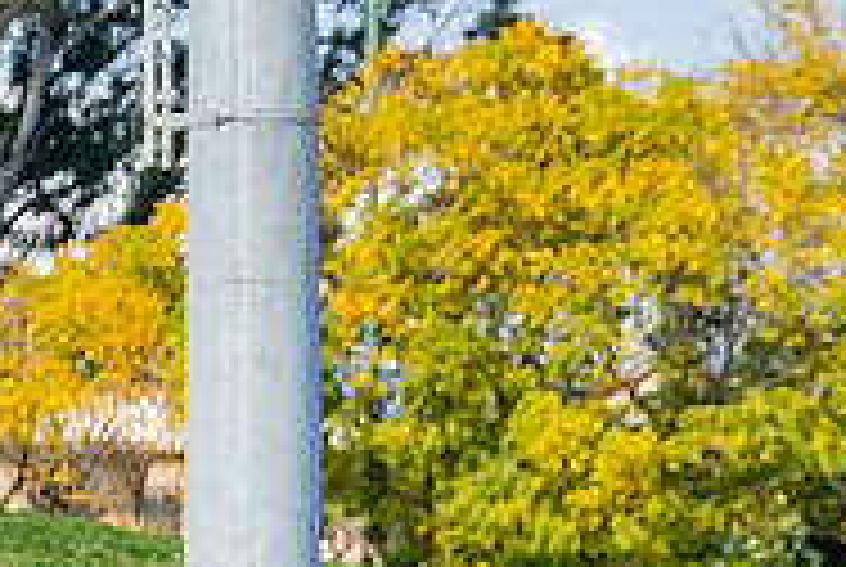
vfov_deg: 1.9
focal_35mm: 739
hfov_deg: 2.8
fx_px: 17394
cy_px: 857
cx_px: 1062
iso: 800
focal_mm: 240
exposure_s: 1/1600
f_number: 8
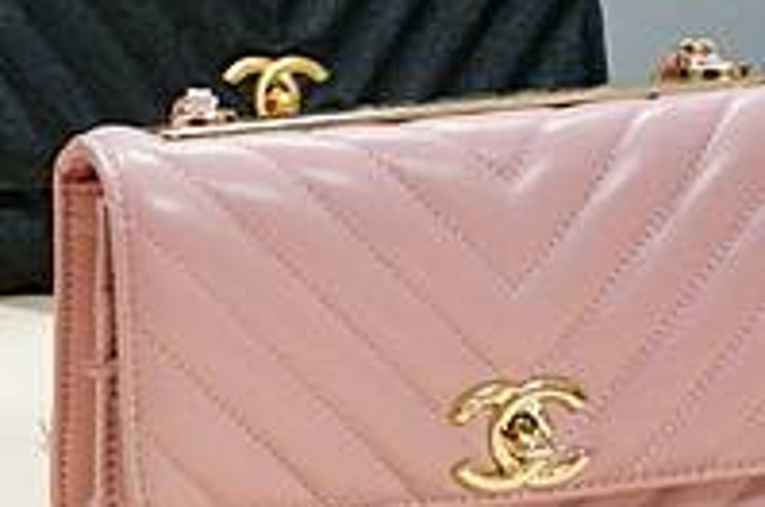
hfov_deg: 15.9
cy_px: 142
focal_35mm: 122
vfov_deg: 11.2
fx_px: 2580
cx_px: -269
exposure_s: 1/80
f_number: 4.5
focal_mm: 25
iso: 1600
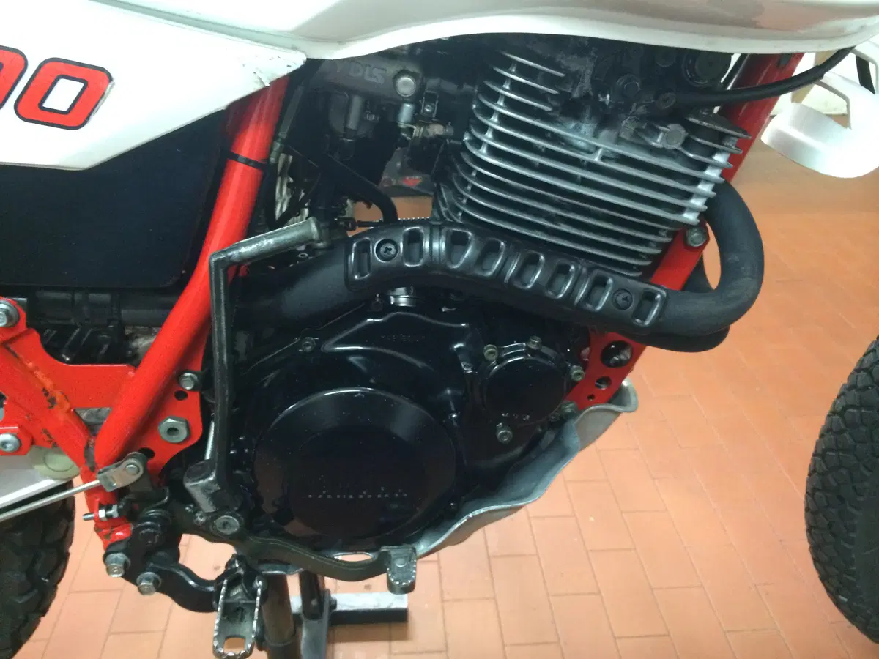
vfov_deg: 46.8
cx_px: 440
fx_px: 762
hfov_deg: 60.0
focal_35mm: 30
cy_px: 330
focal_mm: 4.12
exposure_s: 1/17
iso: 400
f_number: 2.2
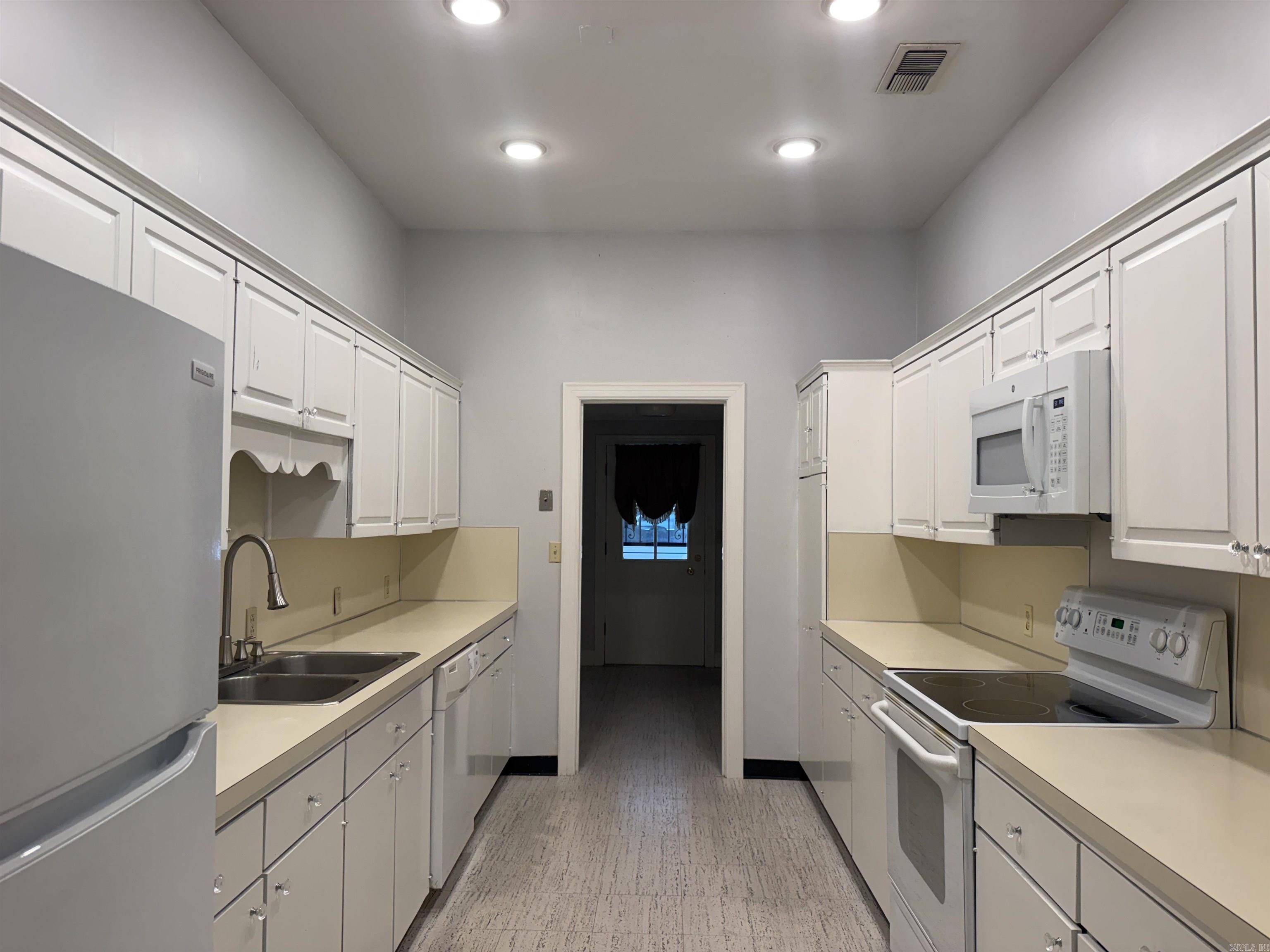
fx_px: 881
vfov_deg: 56.8
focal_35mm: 24
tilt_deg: +2.3
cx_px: 635
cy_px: 476
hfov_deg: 71.6
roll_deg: -0.4
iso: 160
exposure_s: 1/120
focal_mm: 6.76
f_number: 1.78
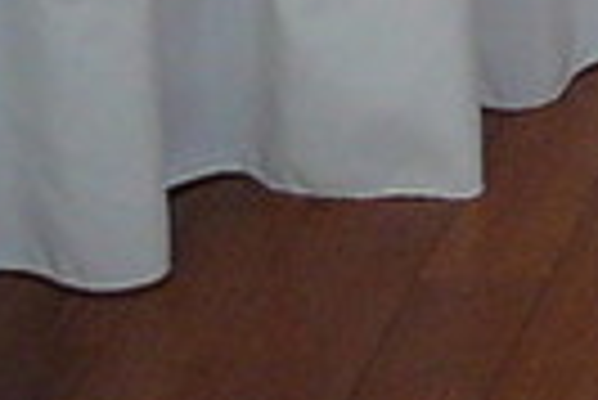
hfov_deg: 7.0
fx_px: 4540
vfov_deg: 4.6
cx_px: 1619
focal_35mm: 273
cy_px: -1263
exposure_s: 1/60
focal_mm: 5.2
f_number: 2.8
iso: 100
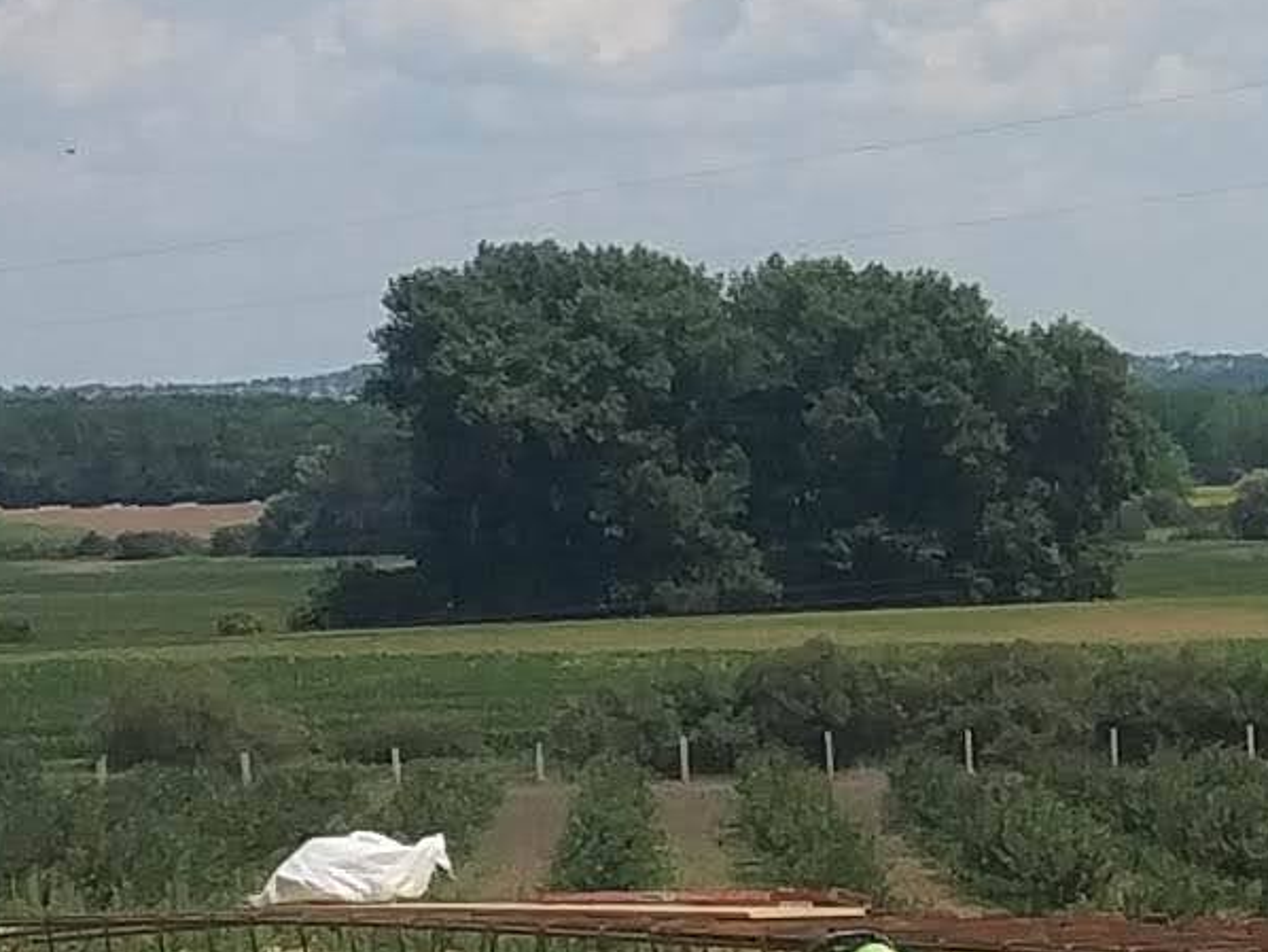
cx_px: 2347
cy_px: 1368
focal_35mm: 214
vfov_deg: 6.9
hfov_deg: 8.8
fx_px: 7842
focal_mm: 4.5
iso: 101
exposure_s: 1/2143
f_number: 2
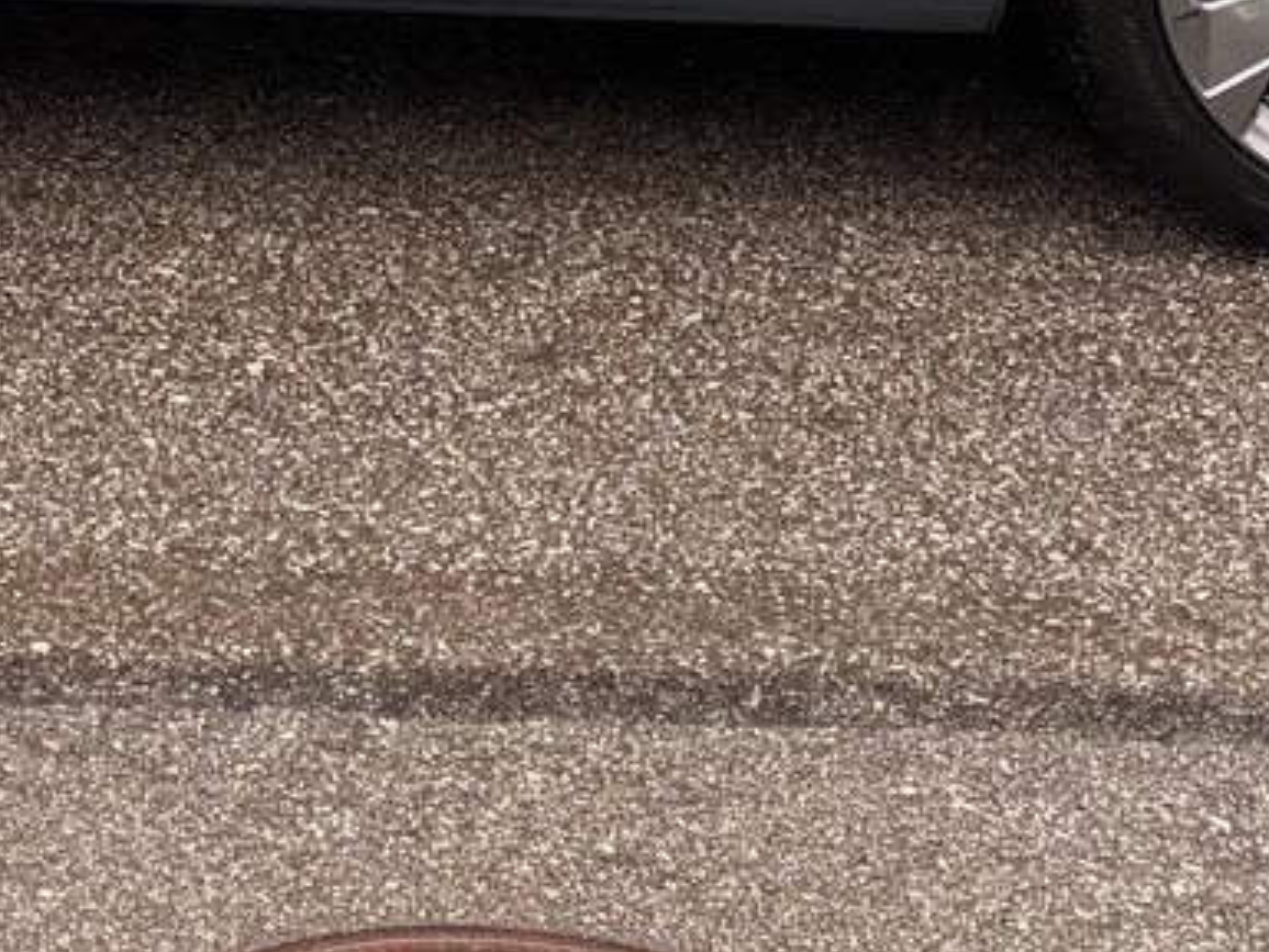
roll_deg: -1.2
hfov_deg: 17.1
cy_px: -748
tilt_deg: -8.1
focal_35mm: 108
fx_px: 3960
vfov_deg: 12.5
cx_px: -379
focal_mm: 5.96
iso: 50
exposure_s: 1/416
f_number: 1.6
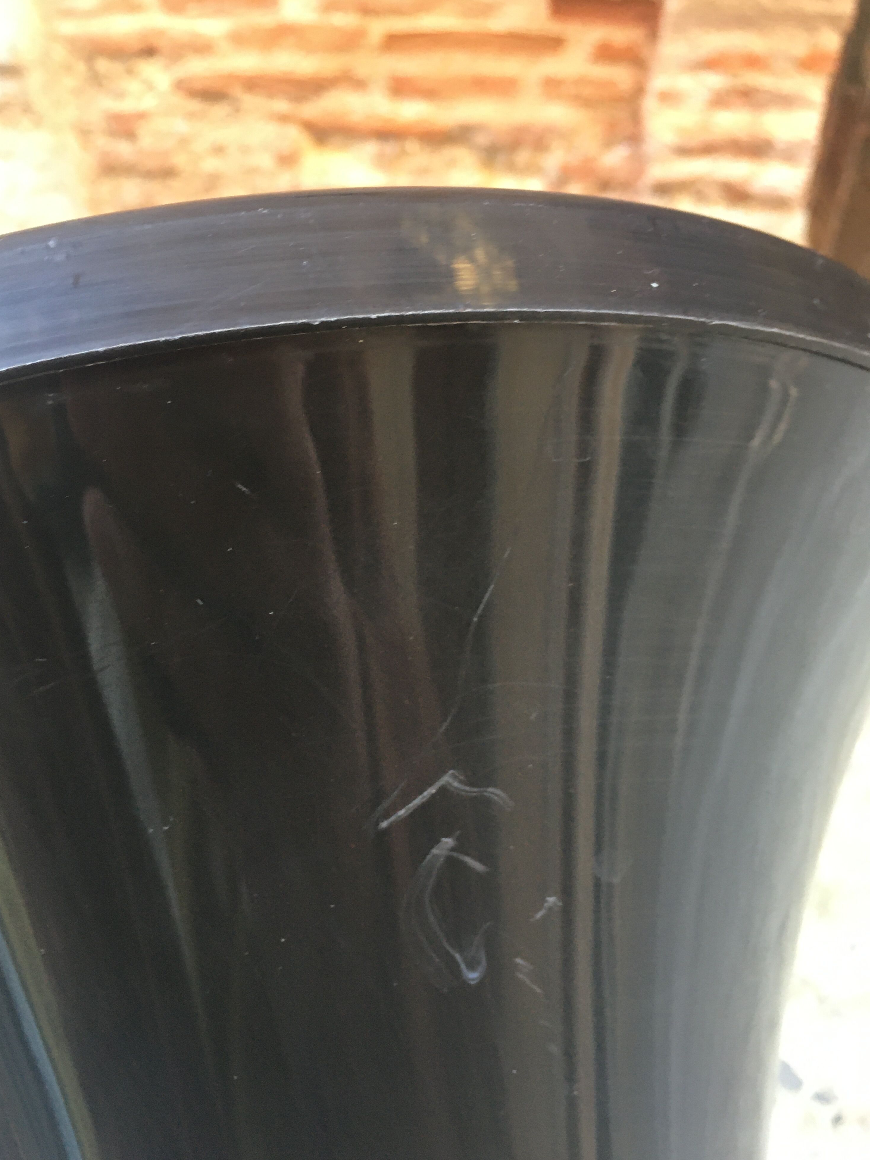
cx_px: 421
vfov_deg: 60.0
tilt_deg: -45.6
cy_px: 585
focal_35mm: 30
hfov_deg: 46.8
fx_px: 1005
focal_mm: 4.15
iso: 125
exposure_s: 1/33
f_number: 2.2
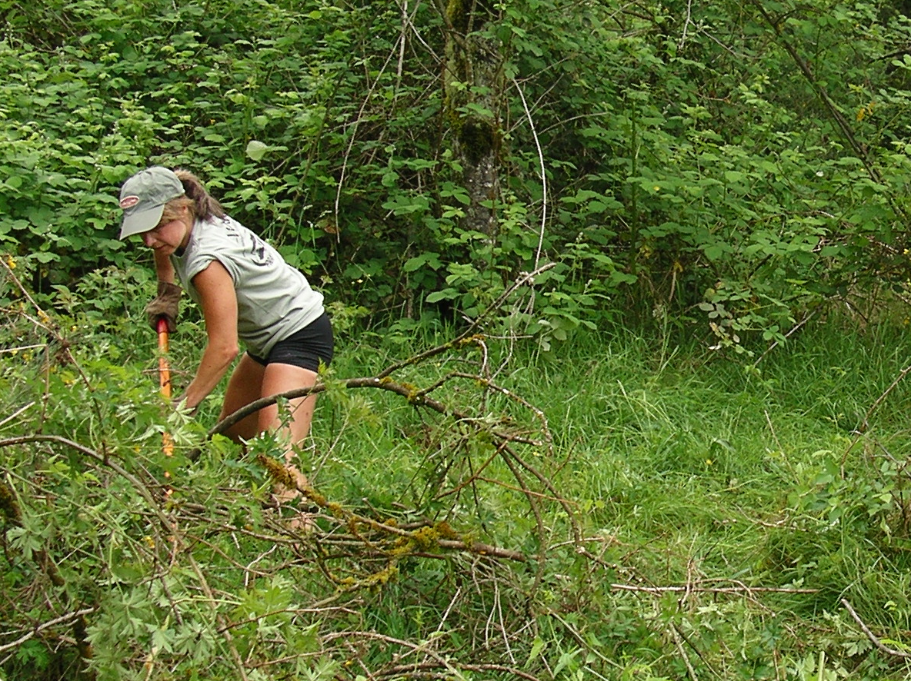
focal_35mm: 85
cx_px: 773
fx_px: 2235
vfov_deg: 17.3
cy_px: 353
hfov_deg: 22.6
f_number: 3
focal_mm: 6.9
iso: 50
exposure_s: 1/160
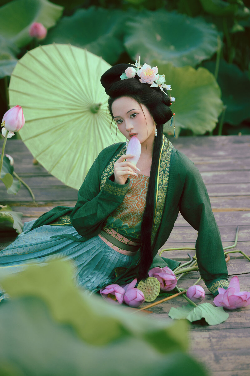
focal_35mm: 110
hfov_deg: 12.5
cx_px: 125
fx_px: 1146
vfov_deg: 18.6
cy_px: 188
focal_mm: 110
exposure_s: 1/500
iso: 320
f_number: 2.8
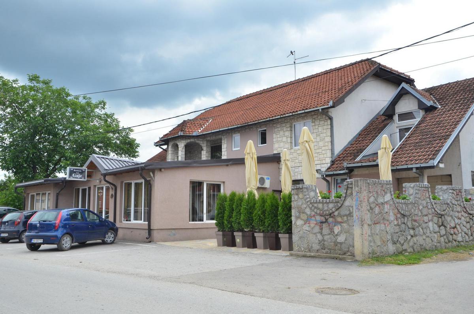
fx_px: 434
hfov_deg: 57.3
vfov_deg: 39.8
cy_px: 157
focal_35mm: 33
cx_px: 237
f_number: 9
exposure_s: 1/1000
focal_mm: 22
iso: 640
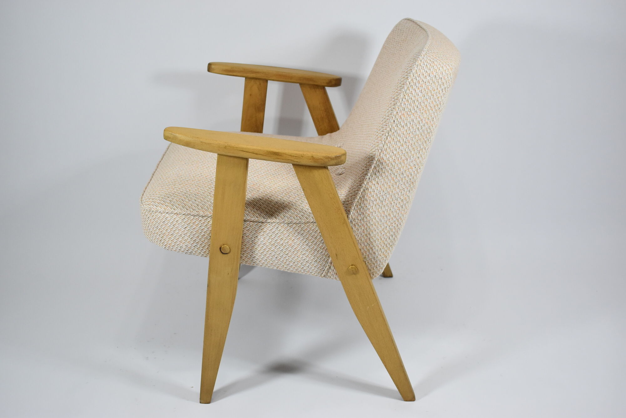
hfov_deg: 44.9
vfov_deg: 30.9
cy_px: 209
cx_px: 313
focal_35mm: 44
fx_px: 757
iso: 800
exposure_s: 1/125
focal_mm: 29
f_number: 4.5
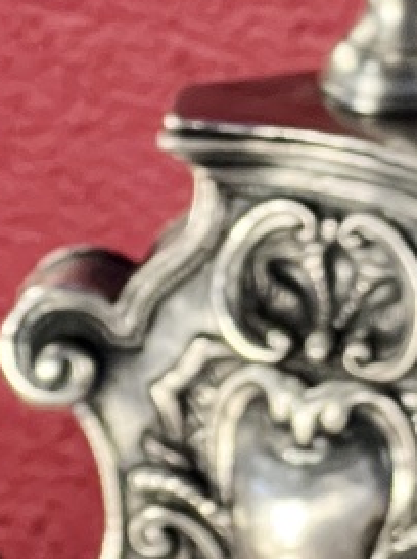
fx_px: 5458
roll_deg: -1.8
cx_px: 889
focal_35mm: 339
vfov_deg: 5.8
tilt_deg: -14.5
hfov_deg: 4.3
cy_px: -211
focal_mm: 9
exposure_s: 1/50
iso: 320
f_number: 2.8
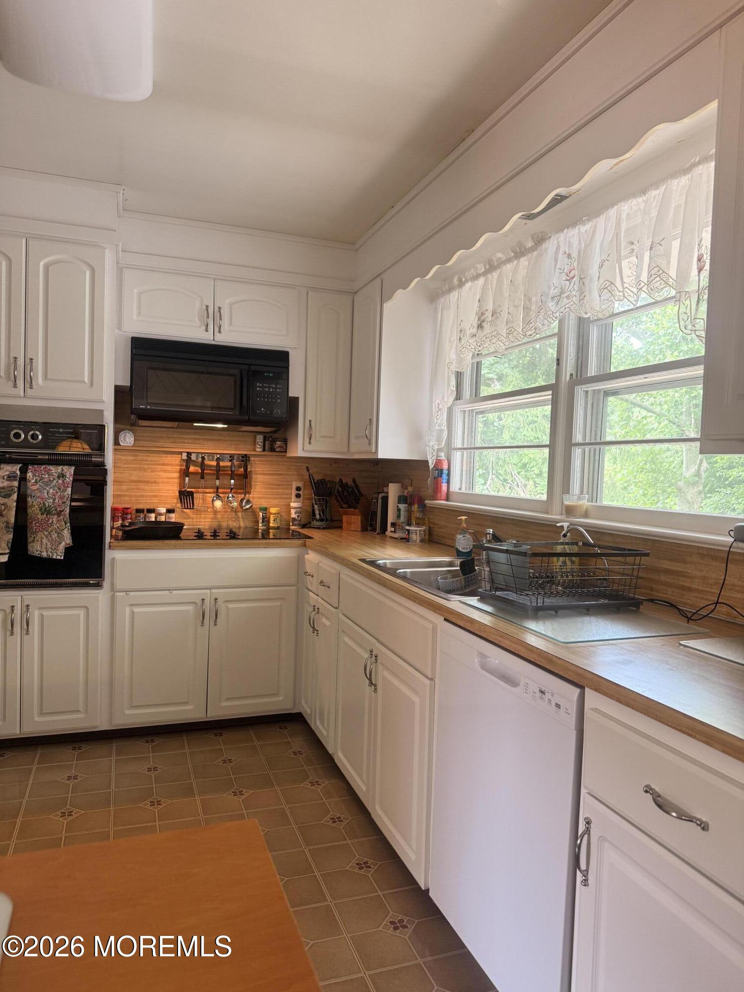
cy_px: 496
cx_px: 372
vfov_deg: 71.6
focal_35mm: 24
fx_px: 688
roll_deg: -2.8
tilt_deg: -2.2
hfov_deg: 56.8
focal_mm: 6.76
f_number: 1.78
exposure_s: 1/60
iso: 160
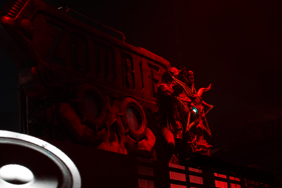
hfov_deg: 27.0
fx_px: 587
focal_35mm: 75
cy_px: 94
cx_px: 141
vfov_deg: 18.2
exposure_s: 1/125
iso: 1000
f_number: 4
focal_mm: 75
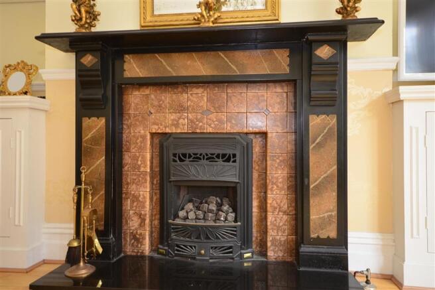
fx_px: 308
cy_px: 145
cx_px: 218
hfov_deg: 70.5
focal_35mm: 26
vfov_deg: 50.4
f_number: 5.6
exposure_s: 1/3
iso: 400
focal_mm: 17
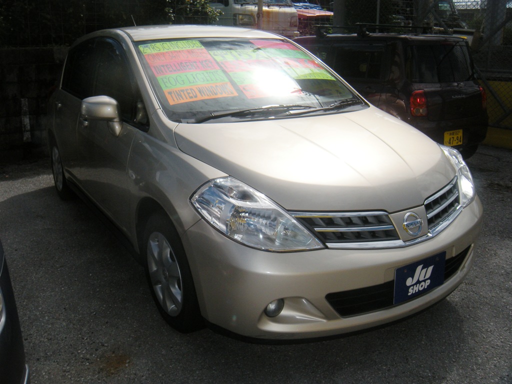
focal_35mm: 35
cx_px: 256
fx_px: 518
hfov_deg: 52.6
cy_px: 192
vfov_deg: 40.7
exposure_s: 1/882
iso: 89
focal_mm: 5.9
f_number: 6.4
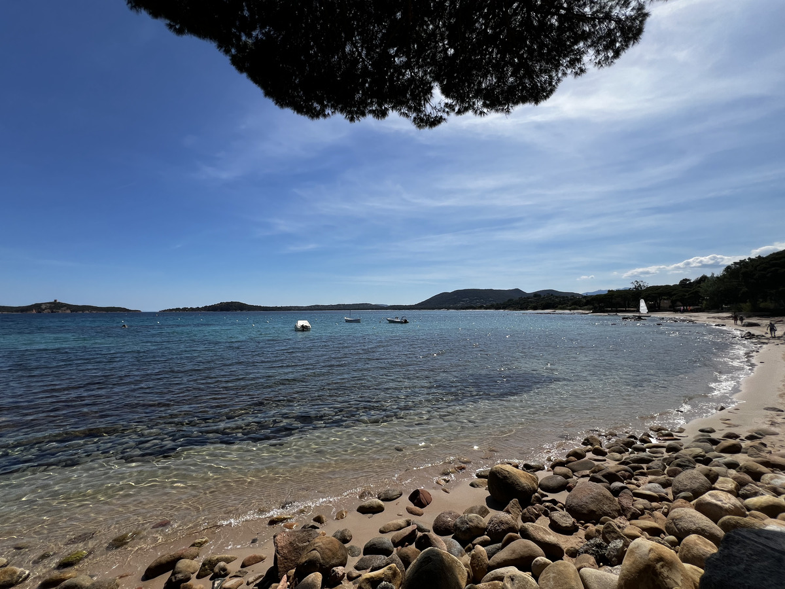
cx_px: 392
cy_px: 294
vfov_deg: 89.9
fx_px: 295
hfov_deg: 106.2
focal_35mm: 13
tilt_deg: +2.9
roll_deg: +0.7
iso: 32
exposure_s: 1/3650
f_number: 1.8
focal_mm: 1.57
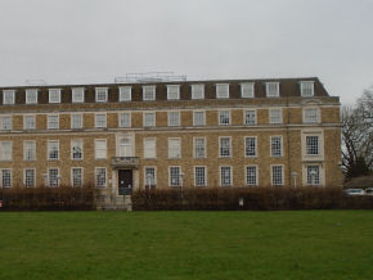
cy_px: 160
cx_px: 113
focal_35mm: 44
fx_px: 475
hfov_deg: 42.1
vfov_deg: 32.9
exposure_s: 1/320
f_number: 3.5
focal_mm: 5.5
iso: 100
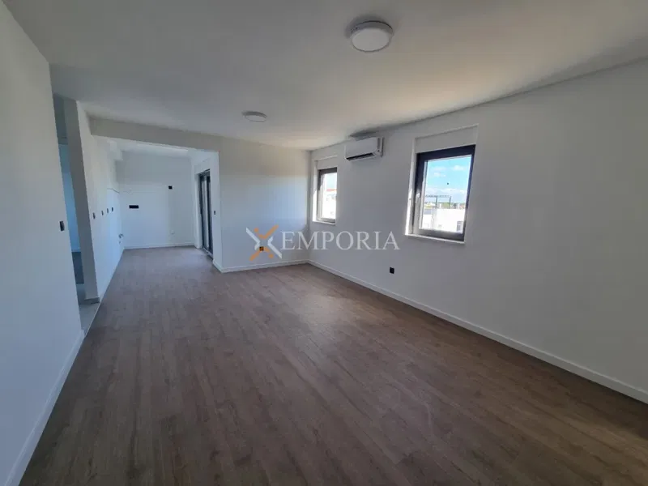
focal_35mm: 13
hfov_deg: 106.2
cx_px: 324
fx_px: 243
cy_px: 243
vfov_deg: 89.9
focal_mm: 2.2
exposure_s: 1/100
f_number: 2.2
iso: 50
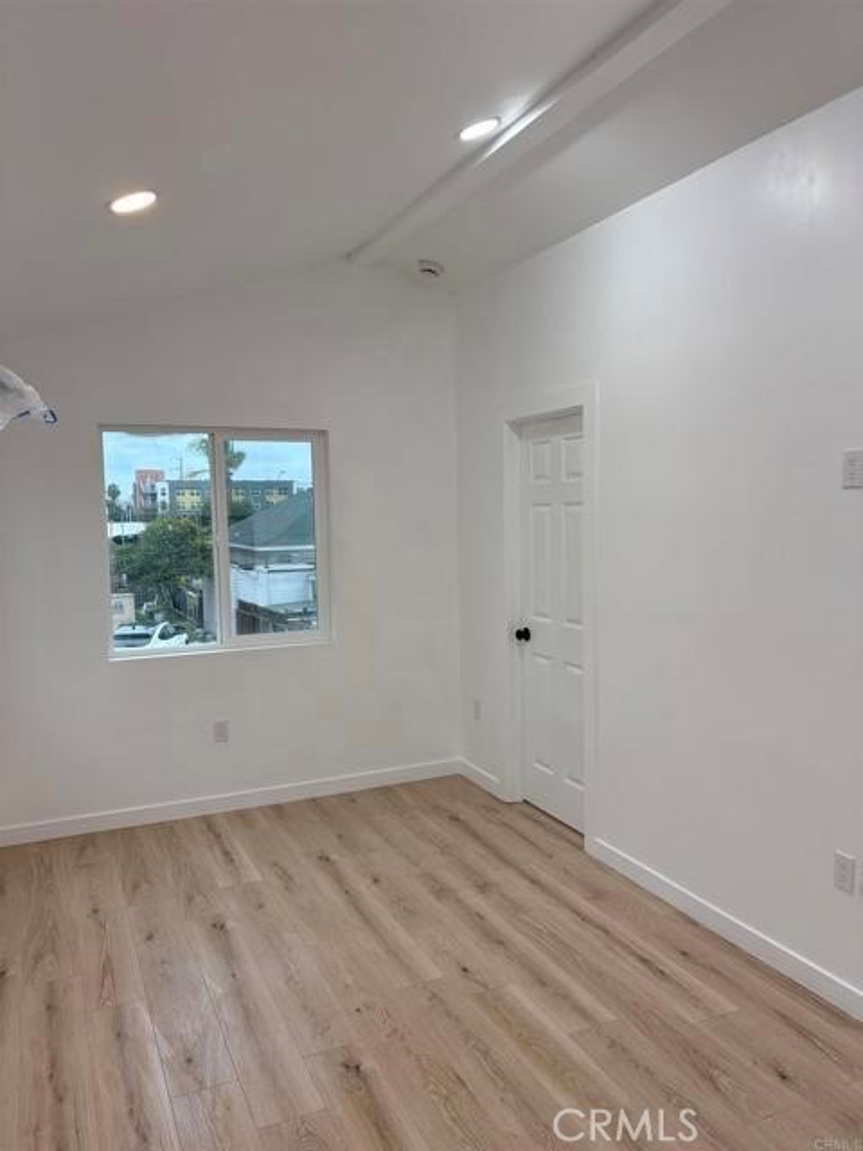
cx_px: 432
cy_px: 576
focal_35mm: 26
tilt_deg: -5.1
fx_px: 864
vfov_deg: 67.3
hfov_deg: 53.1
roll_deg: +0.8
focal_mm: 5.96
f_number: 1.6
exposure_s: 1/227
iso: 64
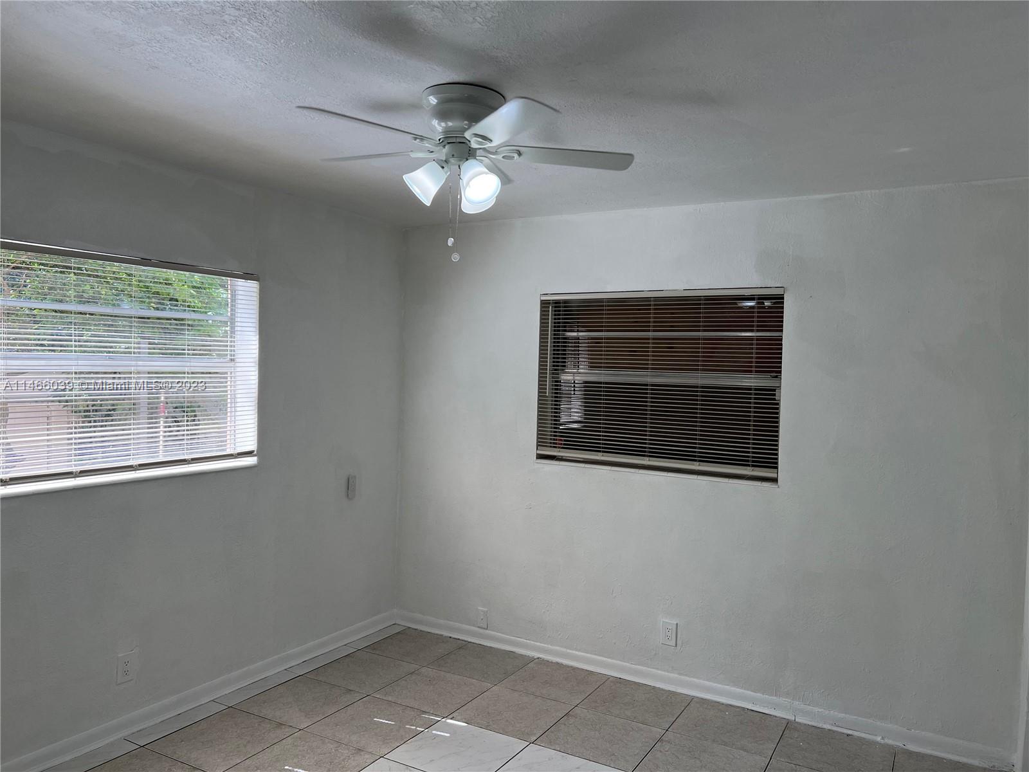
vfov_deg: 53.1
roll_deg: -0.9
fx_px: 773
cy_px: 386
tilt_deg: -1.7
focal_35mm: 26
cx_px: 514
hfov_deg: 67.3
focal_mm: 5.7
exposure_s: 1/398
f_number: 1.5
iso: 50
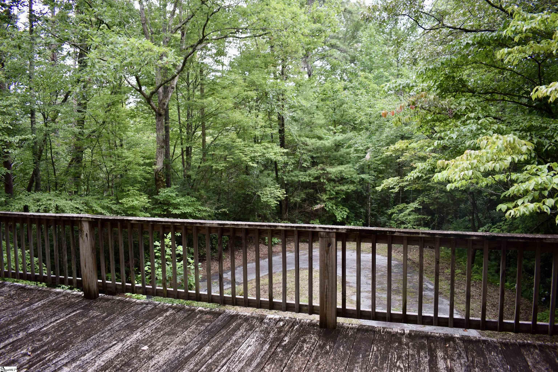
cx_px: 279
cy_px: 186
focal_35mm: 27
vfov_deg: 47.9
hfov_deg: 67.4
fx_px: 419
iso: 100
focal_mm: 18
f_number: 4
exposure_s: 1/60
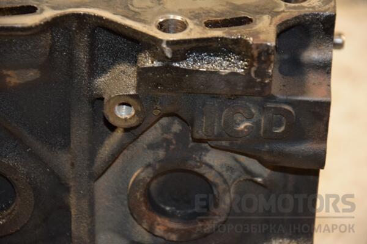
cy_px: 122
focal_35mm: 158
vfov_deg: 8.7
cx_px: 184
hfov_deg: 13.0
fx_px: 1605
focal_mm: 105
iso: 800
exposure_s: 1/60
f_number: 5.6
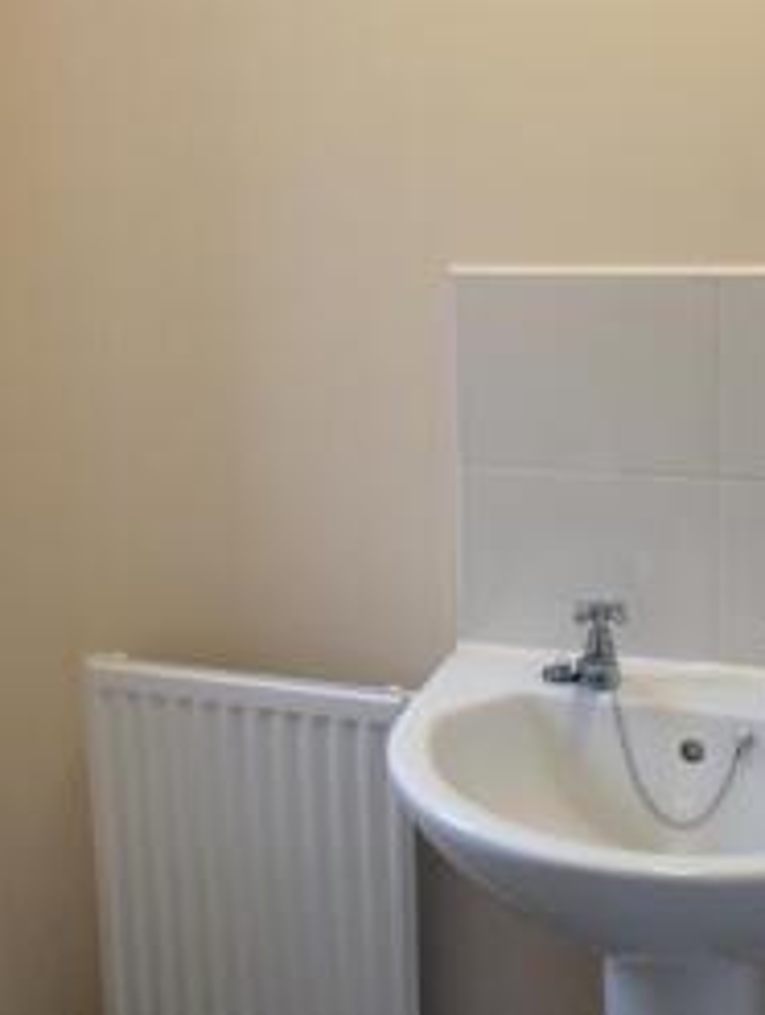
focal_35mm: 53
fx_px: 1558
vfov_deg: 36.0
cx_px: 407
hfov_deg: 27.6
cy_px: 429
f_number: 2.2
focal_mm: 4.12
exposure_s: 1/33
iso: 125
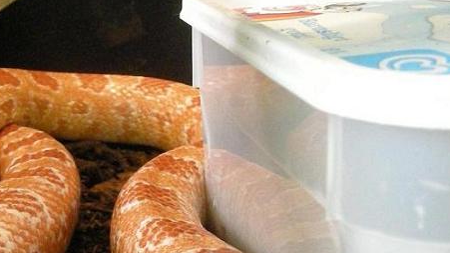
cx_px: 92
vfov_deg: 14.6
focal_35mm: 82
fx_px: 978
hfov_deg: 25.5
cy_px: 218
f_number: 2.8
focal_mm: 5.7
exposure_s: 1/15.2
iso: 400
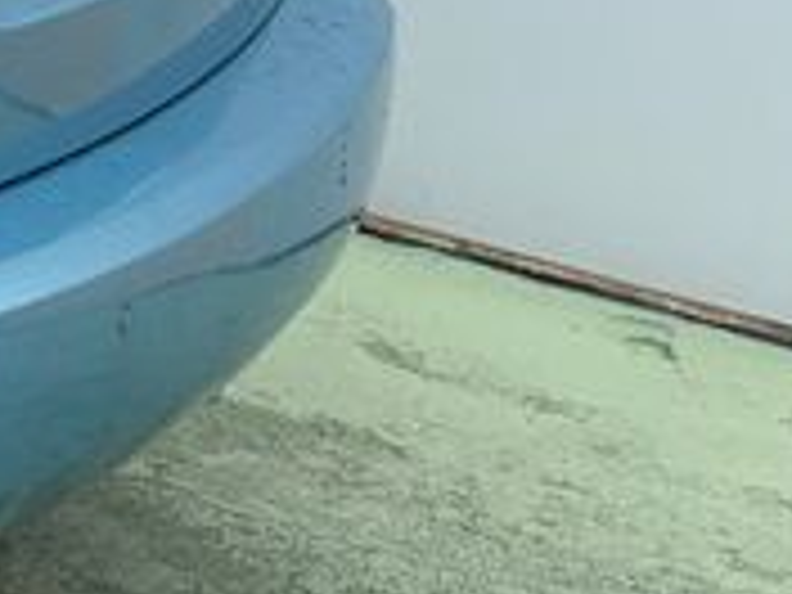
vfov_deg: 9.5
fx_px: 3455
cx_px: -1310
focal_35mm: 151
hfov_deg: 10.6
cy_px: -338
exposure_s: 1/1751
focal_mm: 5.96
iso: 50
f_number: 1.6
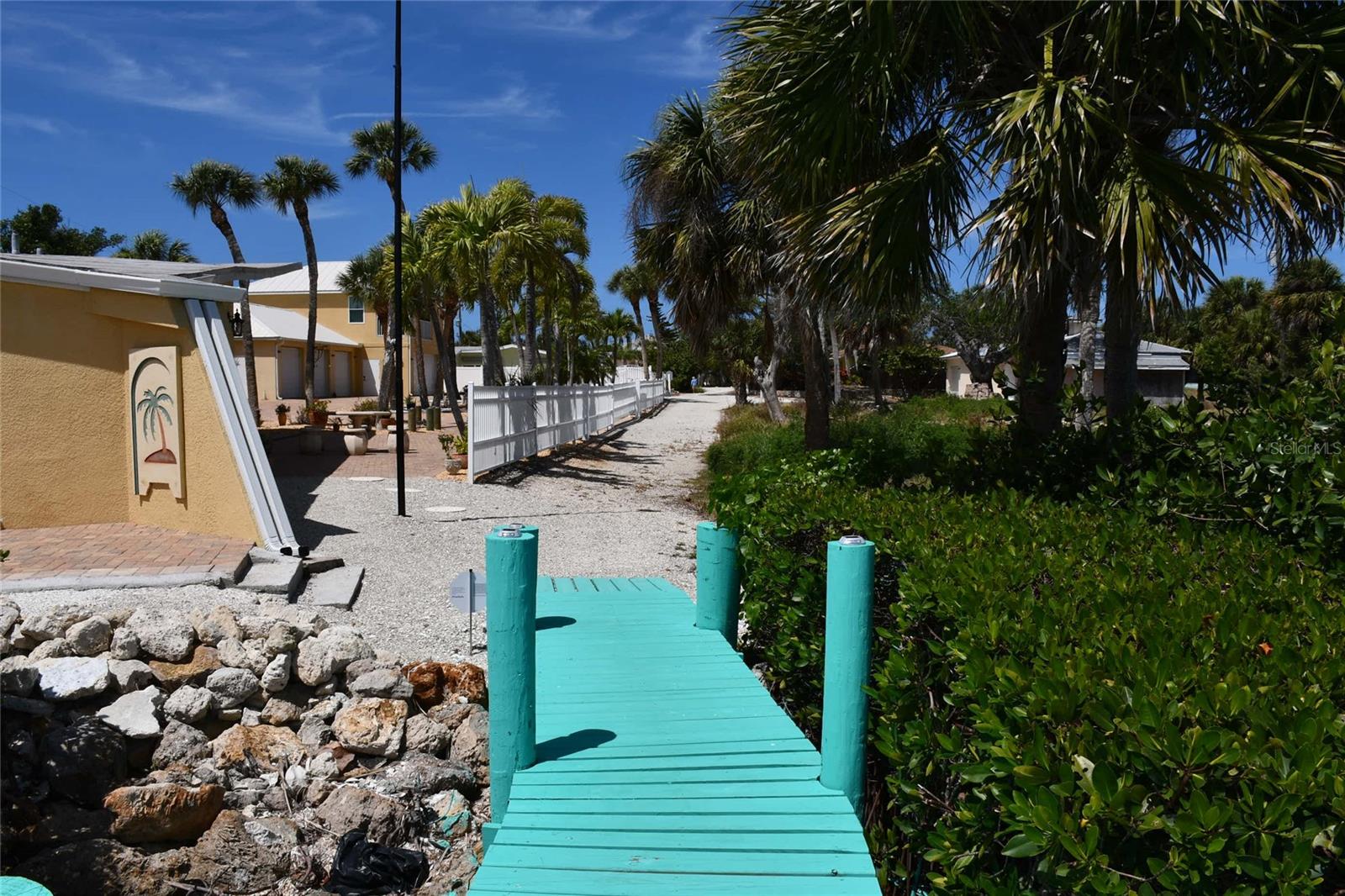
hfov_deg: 67.4
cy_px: 448
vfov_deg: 47.9
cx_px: 672
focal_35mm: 27
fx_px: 1008
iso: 100
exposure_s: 1/250
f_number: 14
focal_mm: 18
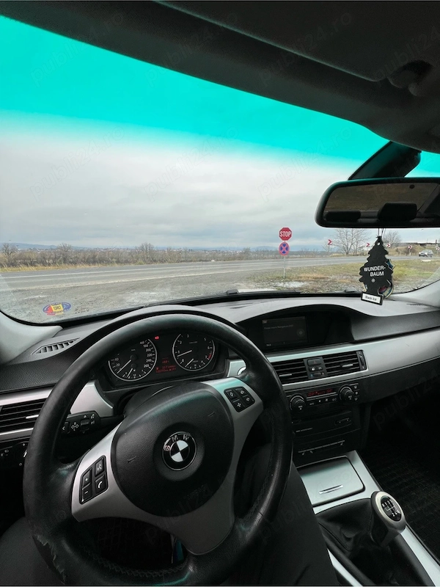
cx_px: 220
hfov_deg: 89.9
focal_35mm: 13
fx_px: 220
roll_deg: -0.4
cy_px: 294
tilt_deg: -9.0
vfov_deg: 106.2
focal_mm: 1.57
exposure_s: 1/204
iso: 32
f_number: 1.8
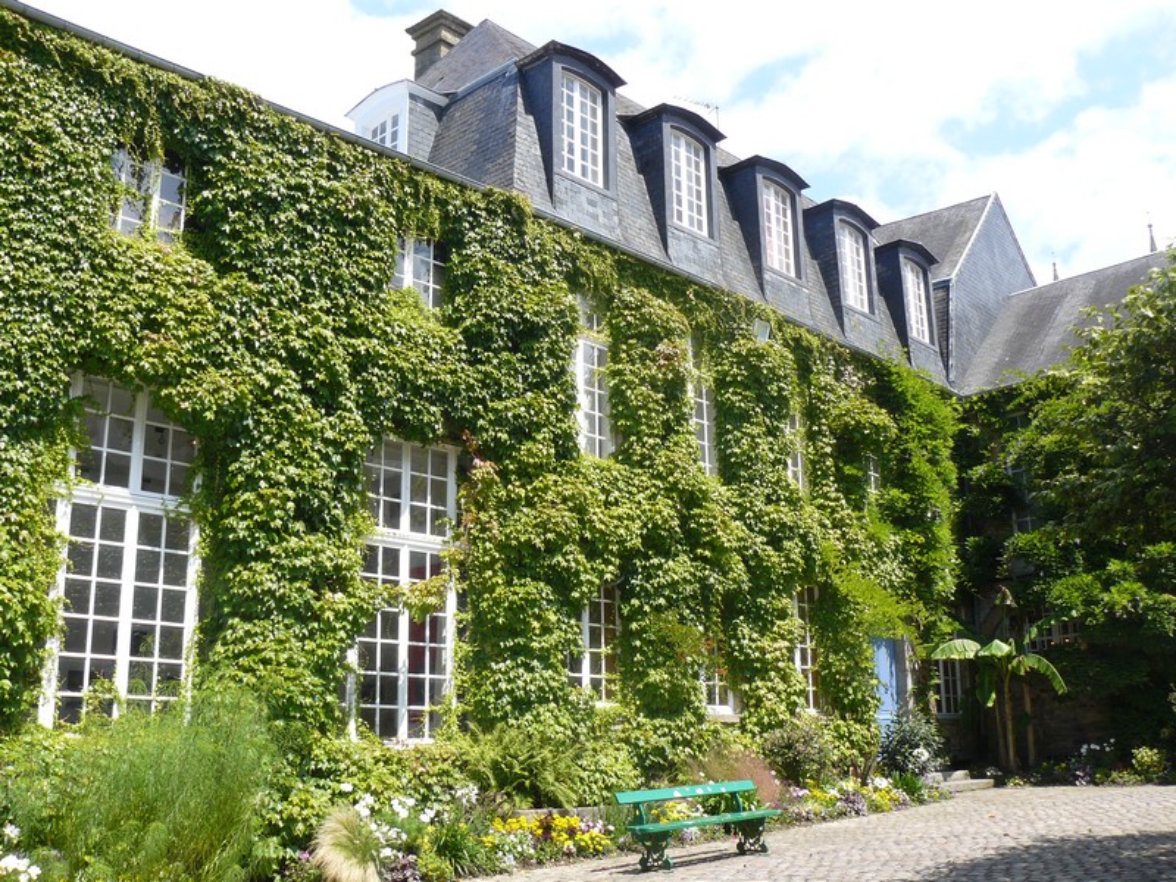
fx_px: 1223
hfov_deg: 51.4
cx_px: 588
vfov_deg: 39.7
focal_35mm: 36
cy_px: 441
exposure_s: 1/250
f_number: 5
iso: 100
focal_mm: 6
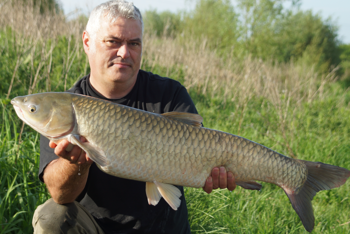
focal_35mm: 92
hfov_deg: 22.1
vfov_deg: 14.9
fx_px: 894
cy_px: 108
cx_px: 156
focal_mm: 50
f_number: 6.3
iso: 100
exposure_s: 1/320
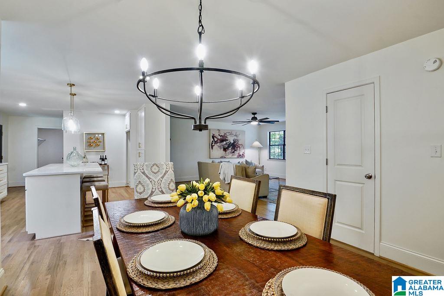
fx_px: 197
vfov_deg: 73.8
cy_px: 148
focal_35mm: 16
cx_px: 222
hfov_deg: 96.7
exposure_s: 1/2
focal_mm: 11
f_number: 10
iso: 125
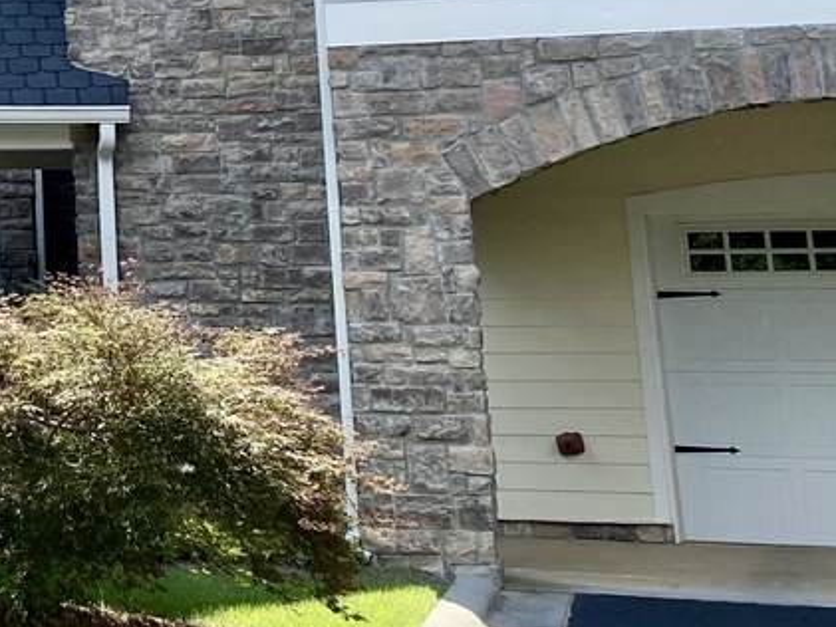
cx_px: -353
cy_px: -119
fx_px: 1908
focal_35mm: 79
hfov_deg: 21.4
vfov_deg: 17.8
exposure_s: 1/1232
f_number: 1.8
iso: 32
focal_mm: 4.25
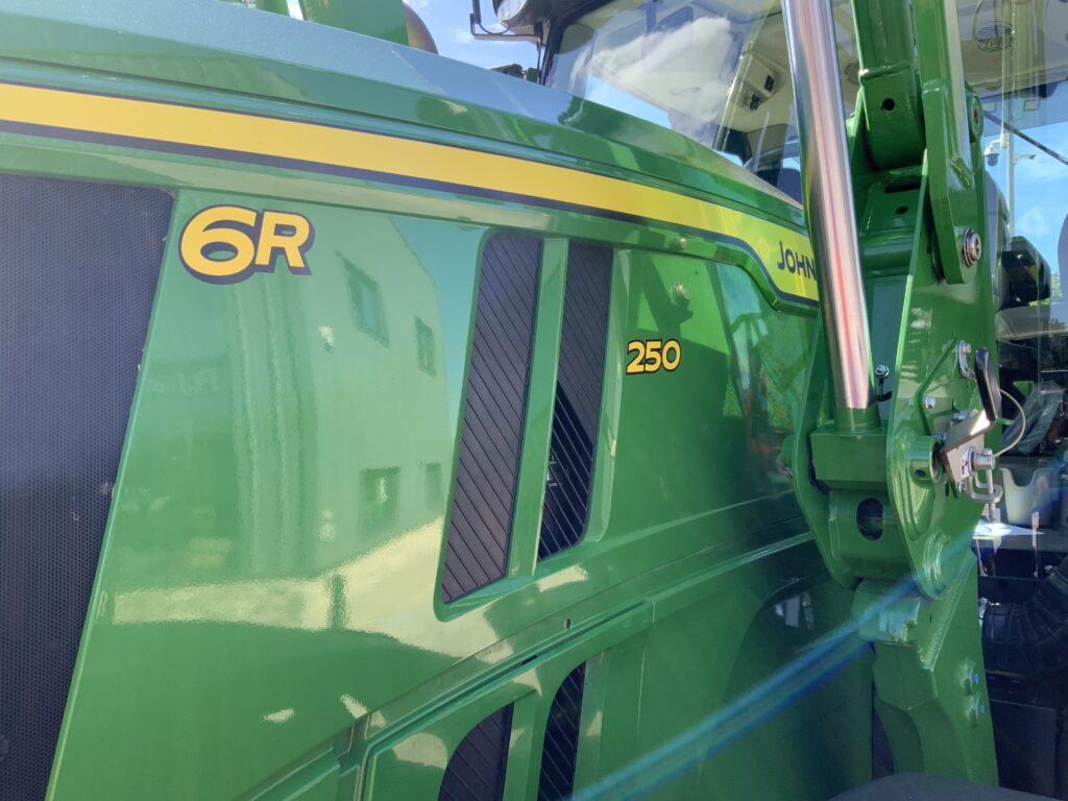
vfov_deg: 48.2
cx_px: 534
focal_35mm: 29
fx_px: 895
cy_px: 400
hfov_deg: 61.7
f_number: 1.8
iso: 16
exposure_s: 1/208
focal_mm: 3
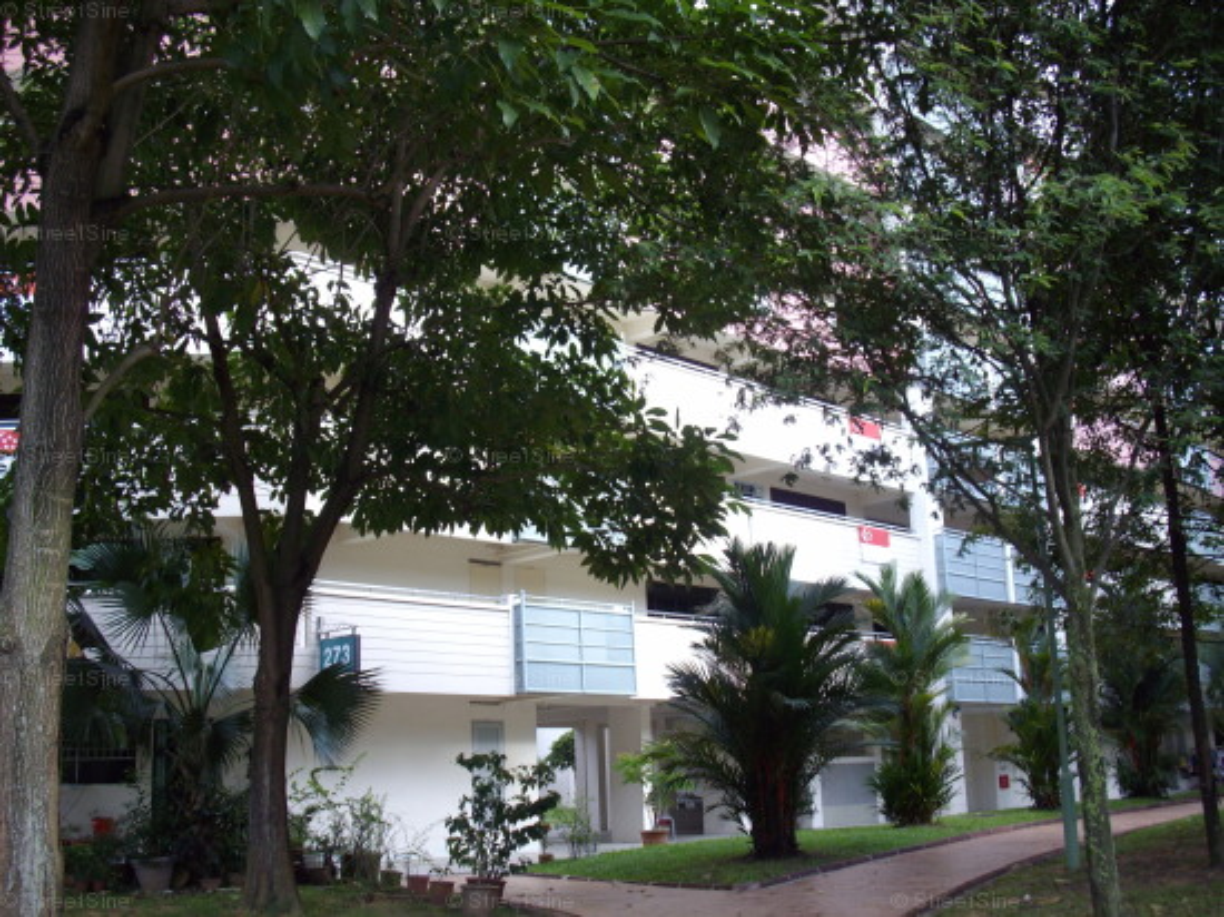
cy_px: 458
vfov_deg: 38.6
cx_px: 612
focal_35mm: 37
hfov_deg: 50.2
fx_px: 1308
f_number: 2.8
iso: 80
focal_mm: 6.2
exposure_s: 1/100
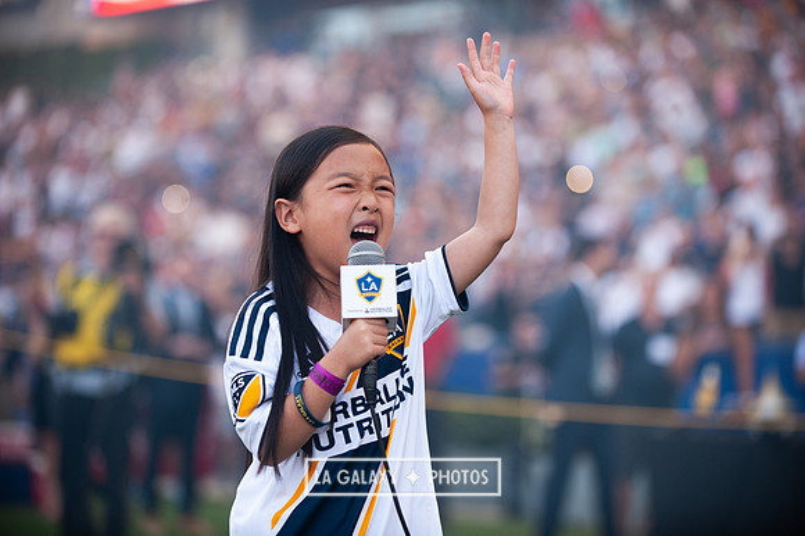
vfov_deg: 11.8
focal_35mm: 116
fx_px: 2592
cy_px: 268
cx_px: 402
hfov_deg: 17.7
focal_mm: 116
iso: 800
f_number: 2.8
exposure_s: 1/1600
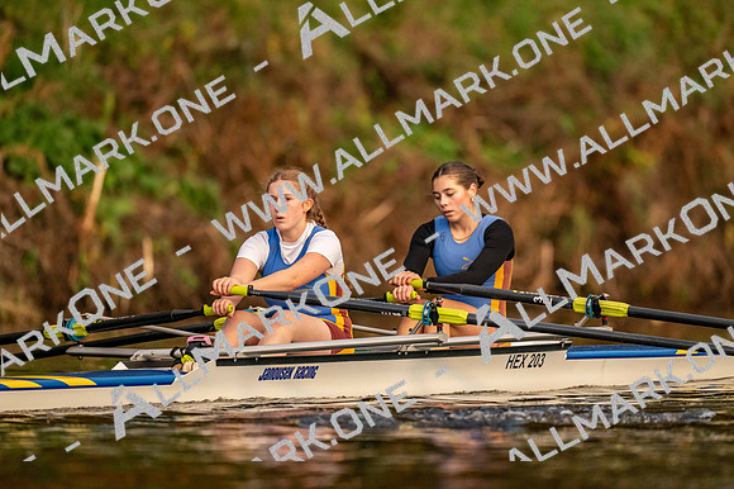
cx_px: 367
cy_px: 244
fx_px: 12229
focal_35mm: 600
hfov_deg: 3.4
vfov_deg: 2.3
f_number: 4
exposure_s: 1/2500
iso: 3600
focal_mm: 600
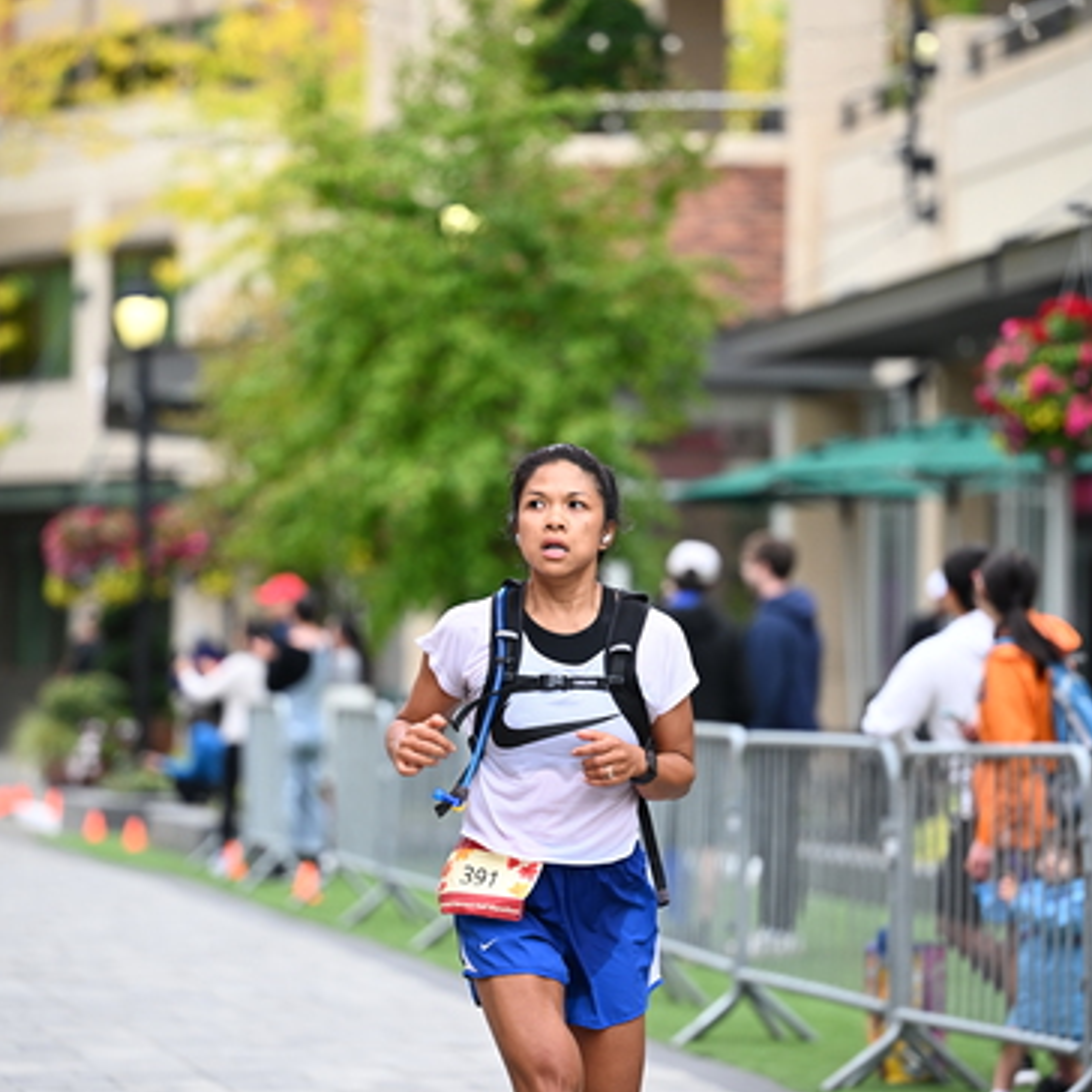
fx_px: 5960
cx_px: 548
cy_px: 579
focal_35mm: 167
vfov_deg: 10.5
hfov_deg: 10.5
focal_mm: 130
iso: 640
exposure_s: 1/1600
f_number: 2.8
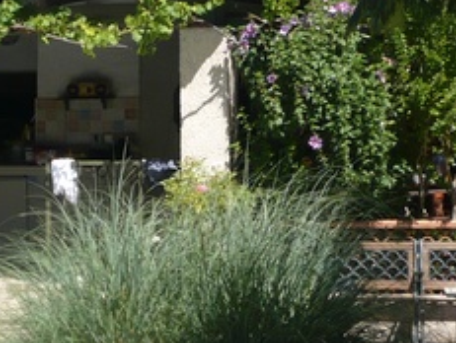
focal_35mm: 121
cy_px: 164
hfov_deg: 16.0
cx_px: 39
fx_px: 1596
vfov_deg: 12.3
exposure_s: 1/125
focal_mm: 5.8
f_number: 8
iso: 100
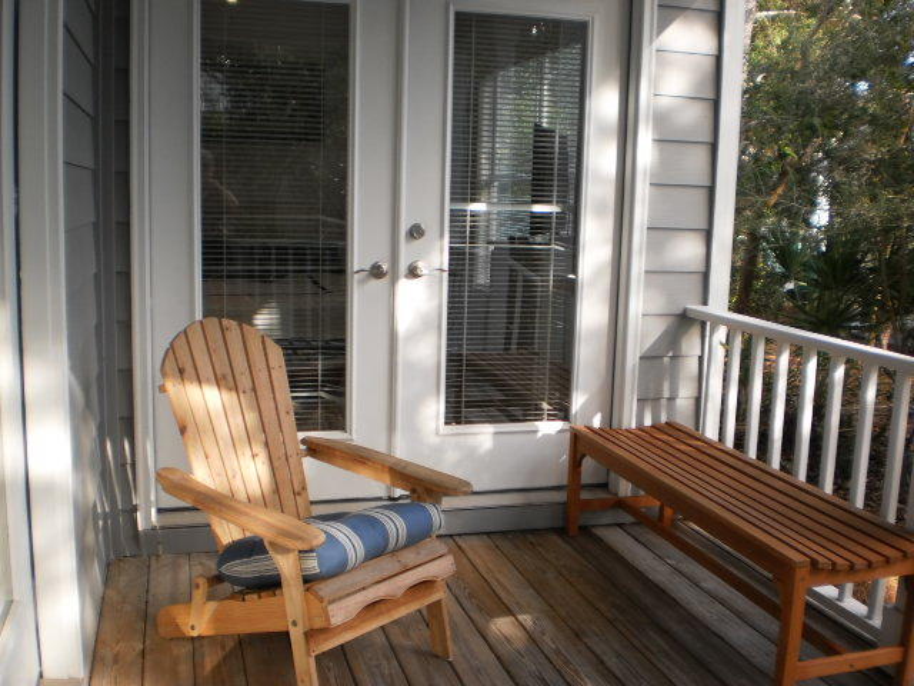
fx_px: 951
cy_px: 343
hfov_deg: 51.4
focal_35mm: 36
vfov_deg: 39.7
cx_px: 457
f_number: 3.1
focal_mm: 6.3
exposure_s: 1/125
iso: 100
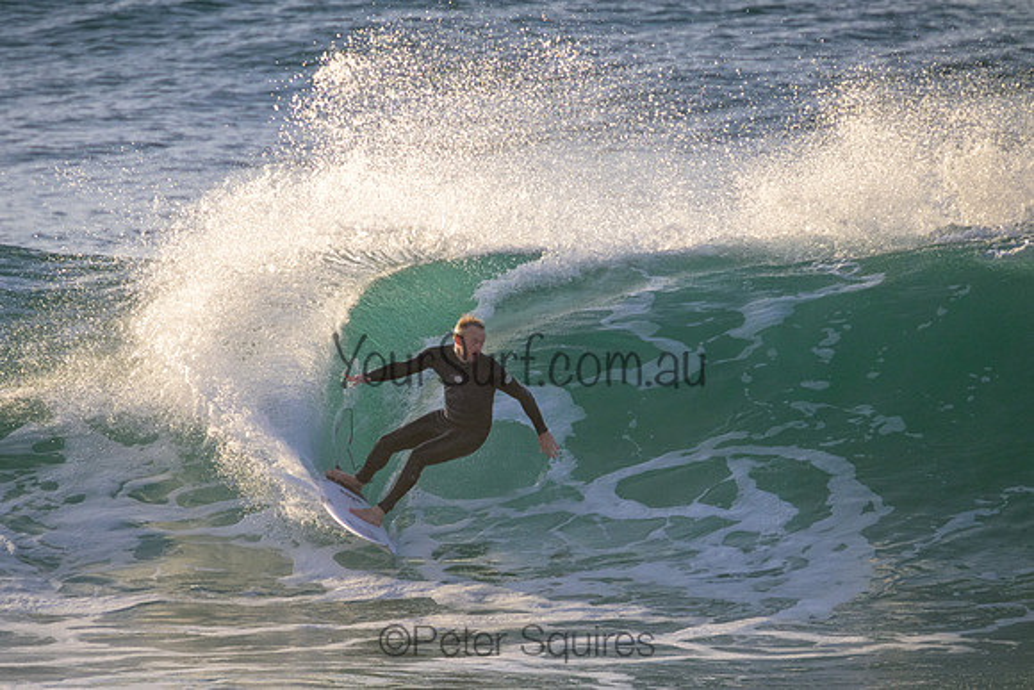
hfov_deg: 2.3
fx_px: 25367
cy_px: 381
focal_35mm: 883
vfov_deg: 1.6
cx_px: 463
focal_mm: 800
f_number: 11
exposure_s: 1/1600
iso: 1600
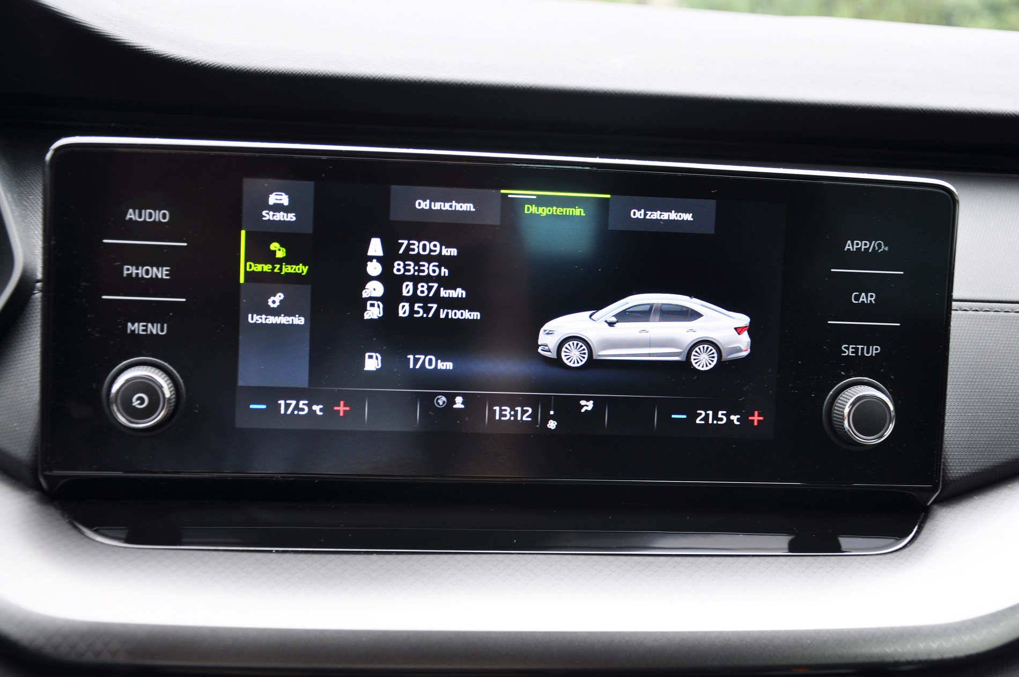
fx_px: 1484
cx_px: 510
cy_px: 338
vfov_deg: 25.7
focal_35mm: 52
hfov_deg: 37.9
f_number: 4.5
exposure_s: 1/50
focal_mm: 35
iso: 250
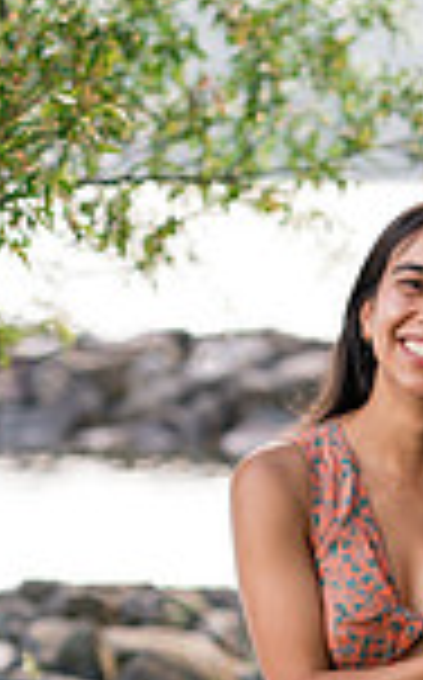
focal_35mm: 258
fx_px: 4772
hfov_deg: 5.0
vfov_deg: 8.1
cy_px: 770
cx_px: 572
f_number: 3.5
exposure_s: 1/1000
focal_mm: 85
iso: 800
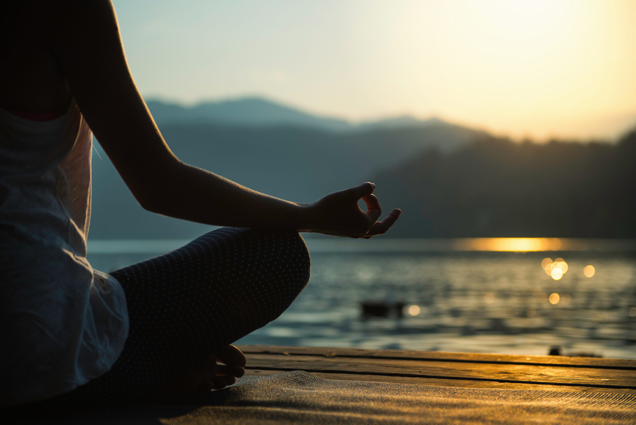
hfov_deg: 28.8
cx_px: 318
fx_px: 1237
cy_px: 212
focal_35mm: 70
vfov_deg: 19.5
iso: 100
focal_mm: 70
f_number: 3.2
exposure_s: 1/1250
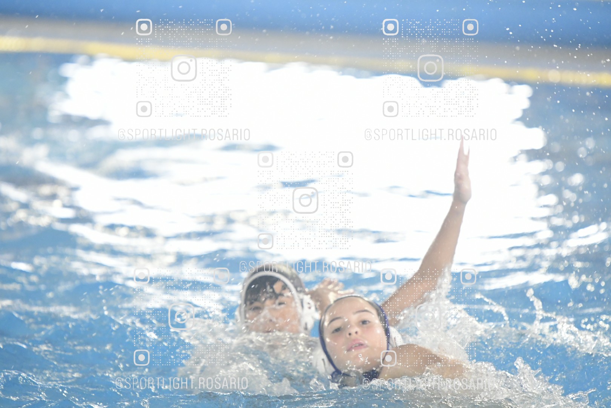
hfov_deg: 6.9
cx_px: 306
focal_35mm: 300
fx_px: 5091
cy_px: 204
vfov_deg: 4.6
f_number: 3.2
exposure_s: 1/400
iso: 6400
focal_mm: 200
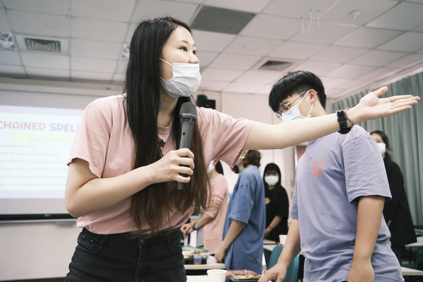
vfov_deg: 37.8
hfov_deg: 54.4
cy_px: 143
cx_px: 213
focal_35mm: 35
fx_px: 411
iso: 400
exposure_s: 1/60
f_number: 2.8
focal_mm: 22.7
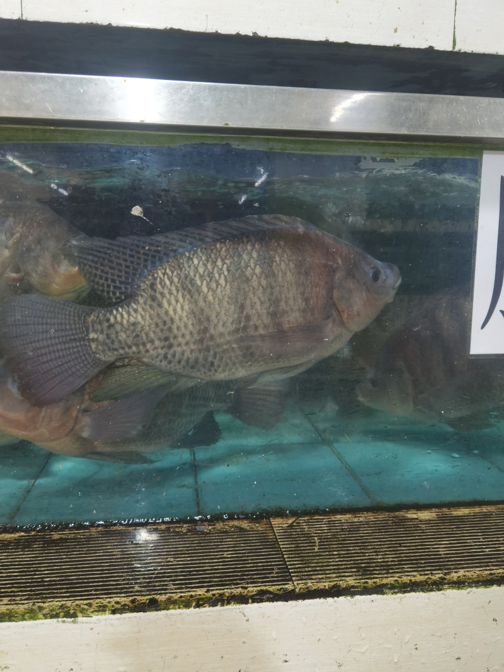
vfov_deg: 65.3
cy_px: 336
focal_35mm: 27
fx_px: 524
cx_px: 252
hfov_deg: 51.3
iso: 100
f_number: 1.9
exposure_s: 1/50
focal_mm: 6.71
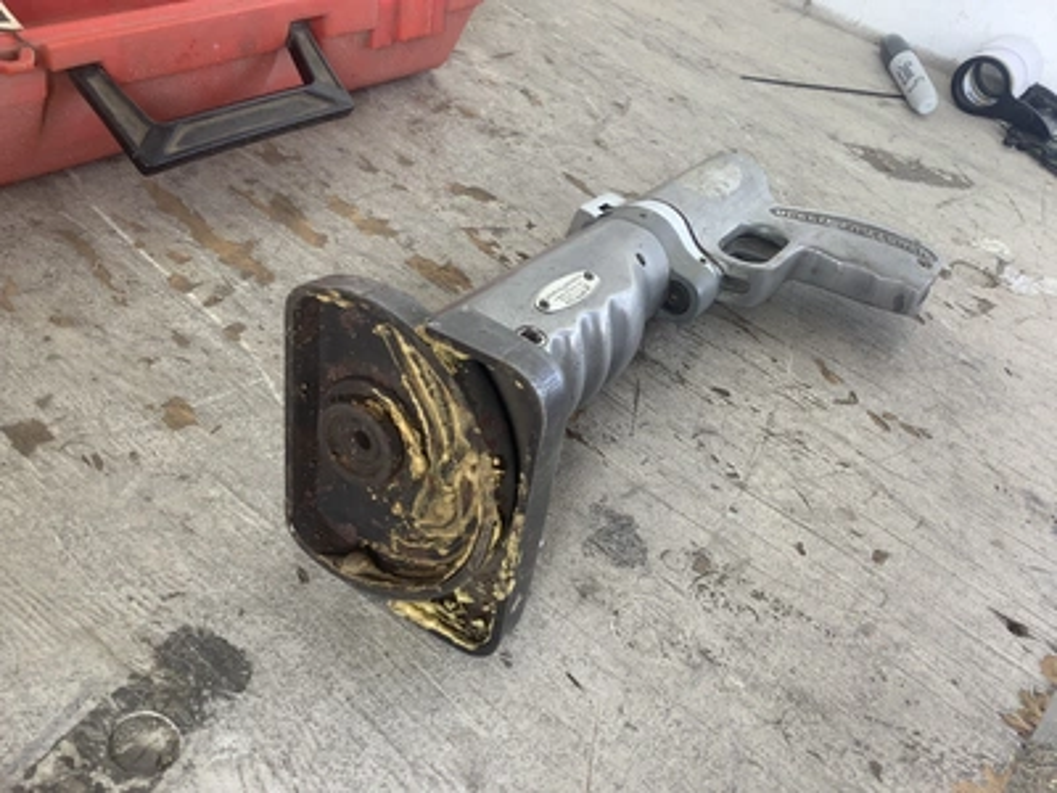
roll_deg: -11.5
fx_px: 947
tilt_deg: -40.7
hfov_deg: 58.4
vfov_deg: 45.4
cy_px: 396
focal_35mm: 31
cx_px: 528
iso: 40
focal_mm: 3.3
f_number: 2.4
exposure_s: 1/120
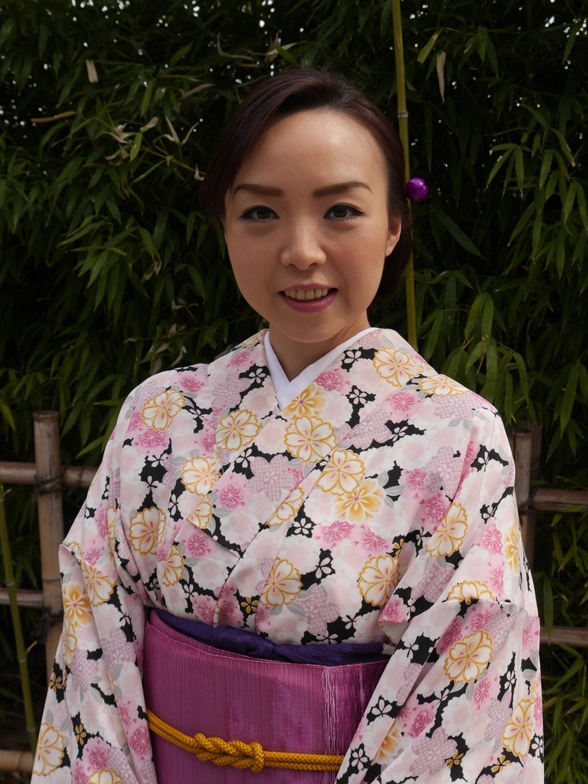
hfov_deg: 32.9
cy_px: 392
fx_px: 997
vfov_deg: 42.9
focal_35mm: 44
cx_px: 294
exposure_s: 1/250
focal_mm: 22
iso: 200
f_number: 7.1
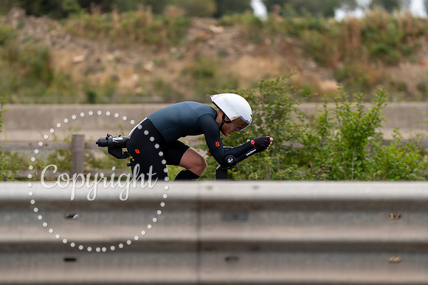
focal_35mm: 257
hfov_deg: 8.0
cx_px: 220
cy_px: 151
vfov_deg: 5.3
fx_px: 3058
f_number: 3.2
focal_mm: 200
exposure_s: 1/1000
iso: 100
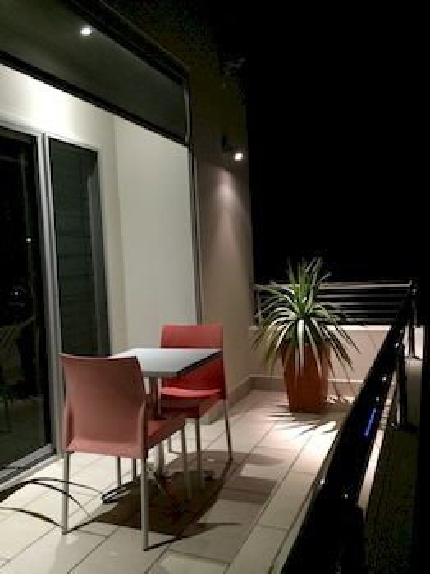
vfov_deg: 61.7
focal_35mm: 29
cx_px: 215
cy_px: 287
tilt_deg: -3.1
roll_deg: +2.8
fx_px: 481
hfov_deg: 48.2
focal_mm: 4.15
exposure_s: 1/17
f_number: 2.2
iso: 320
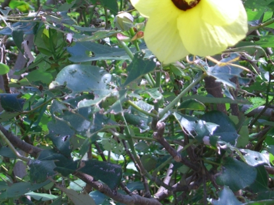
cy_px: 25
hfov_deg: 15.0
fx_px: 1037
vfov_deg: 11.3
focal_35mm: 131
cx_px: 95
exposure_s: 1/250
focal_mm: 14.2
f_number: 4
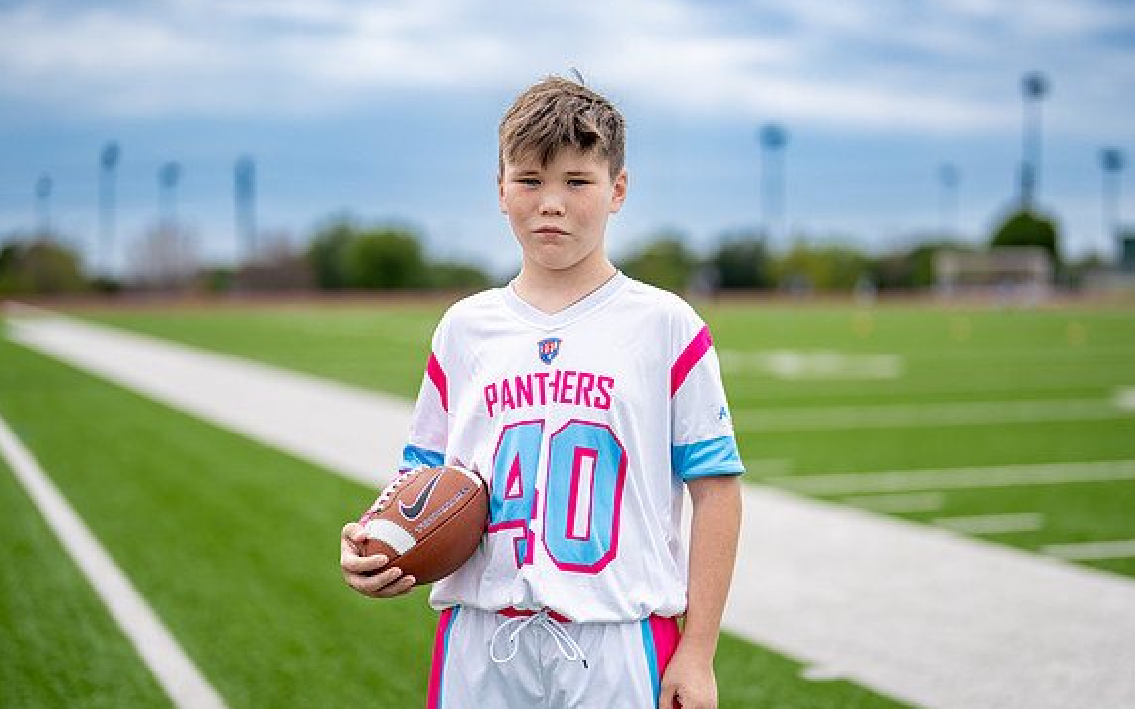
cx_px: 586
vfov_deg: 20.9
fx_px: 1917
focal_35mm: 62
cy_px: 380
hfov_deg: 33.0
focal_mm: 50
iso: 100
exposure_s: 1/10000
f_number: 1.2
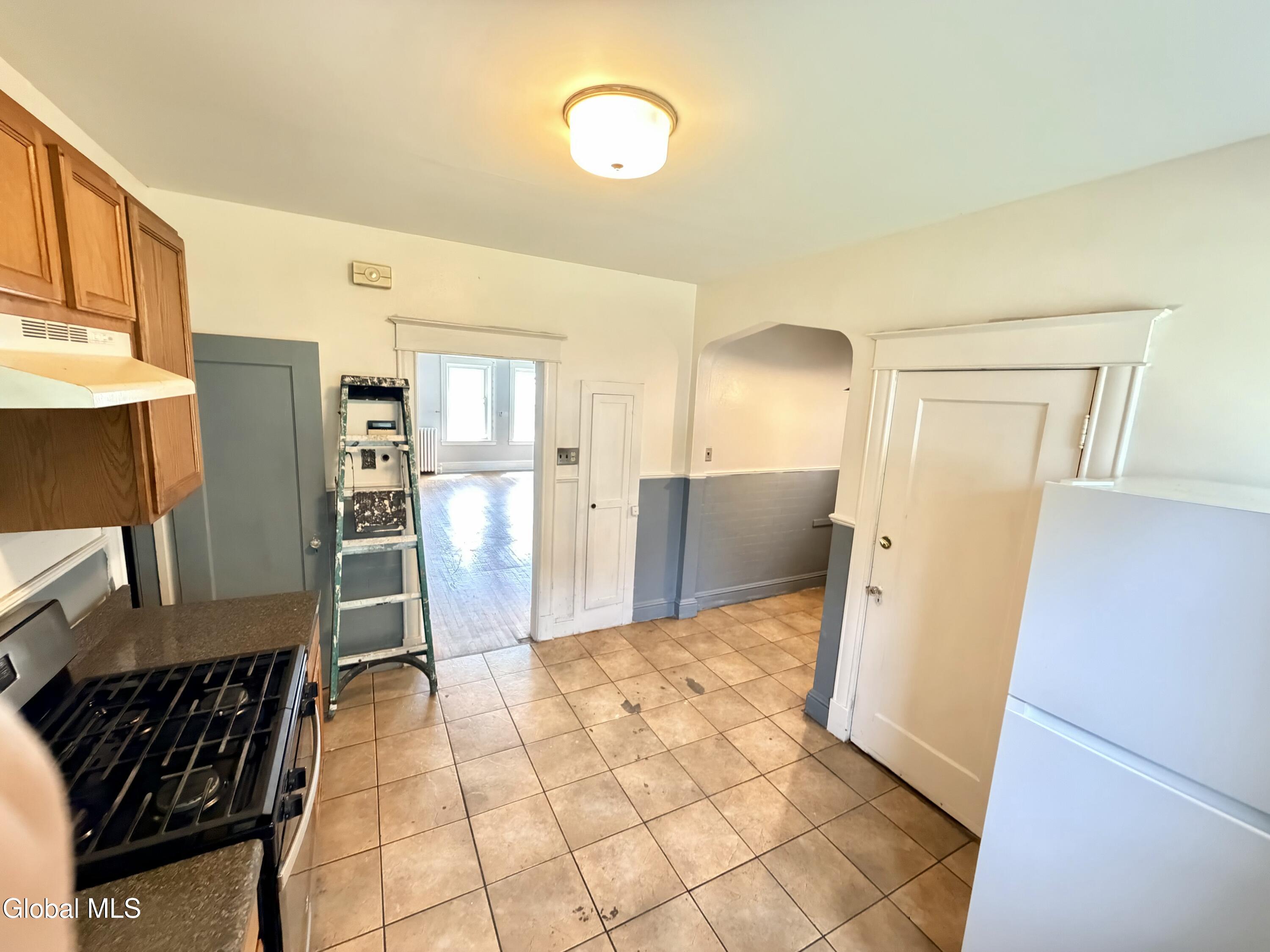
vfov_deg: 85.7
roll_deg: -2.7
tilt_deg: -9.8
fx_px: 514
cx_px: 635
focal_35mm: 14
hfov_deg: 102.1
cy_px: 476
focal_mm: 2.22
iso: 1250
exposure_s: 1/60
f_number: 2.2
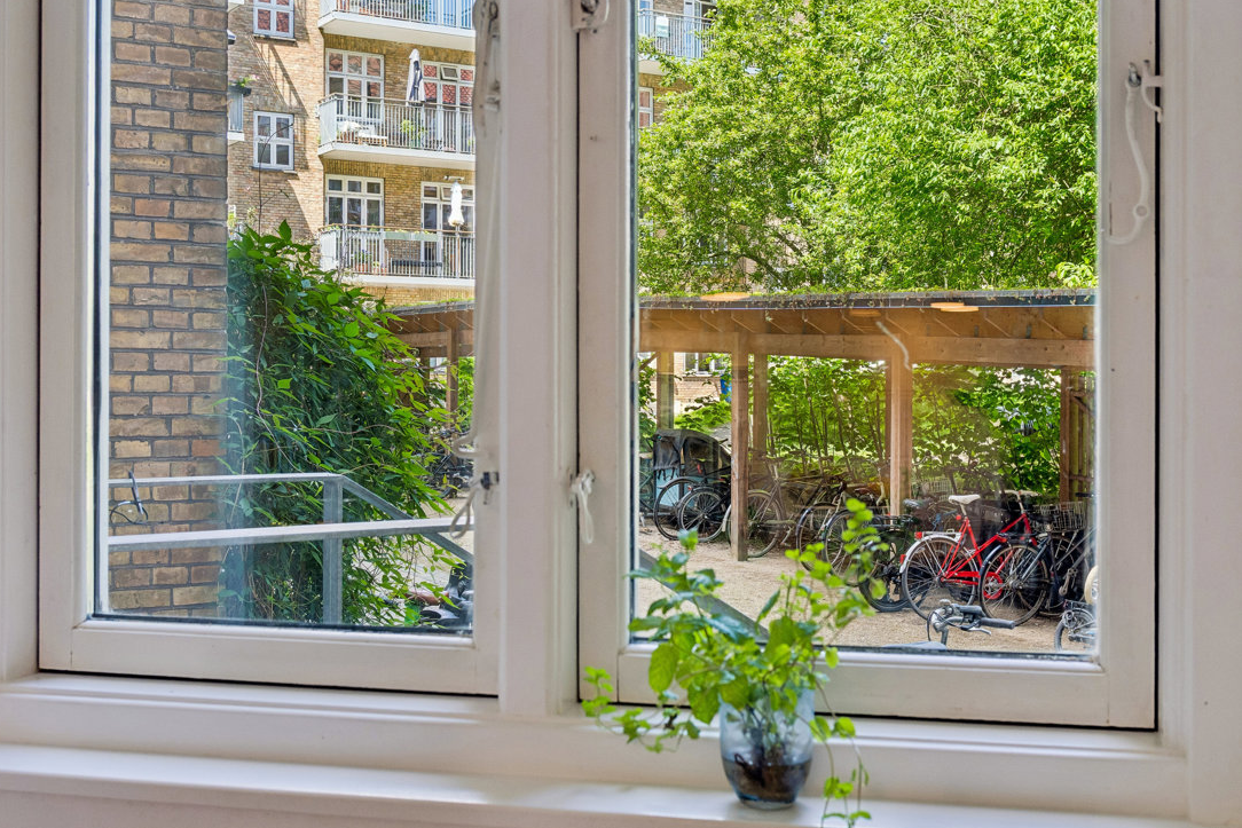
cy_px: 408
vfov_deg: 31.2
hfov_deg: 45.4
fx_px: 1484
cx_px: 610
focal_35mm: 43
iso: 200
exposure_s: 1/50
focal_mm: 28
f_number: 8
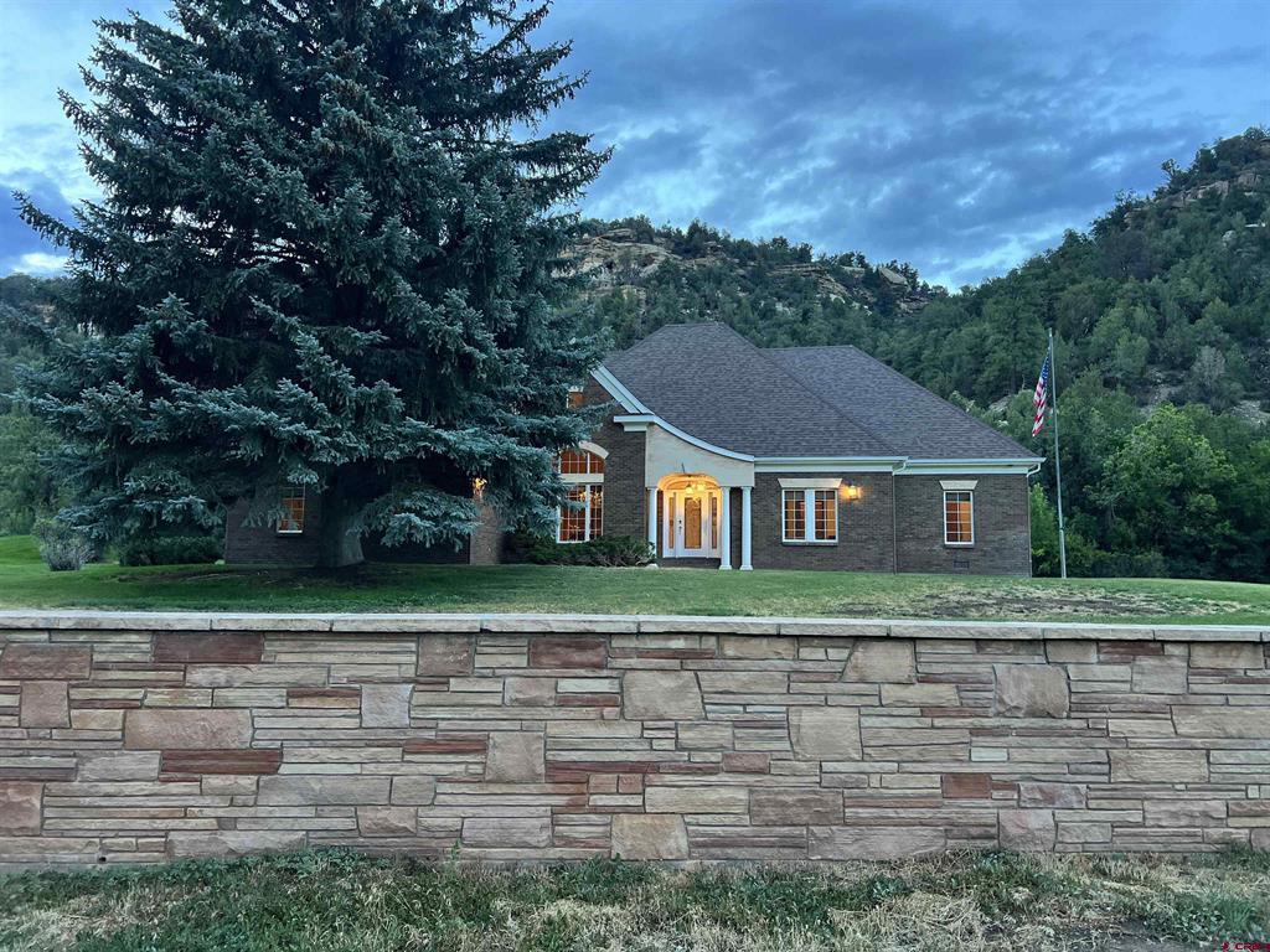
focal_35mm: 26
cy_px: 476
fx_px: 954
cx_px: 635
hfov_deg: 67.3
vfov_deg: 53.1
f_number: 1.5
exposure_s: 1/121
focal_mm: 5.7
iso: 125
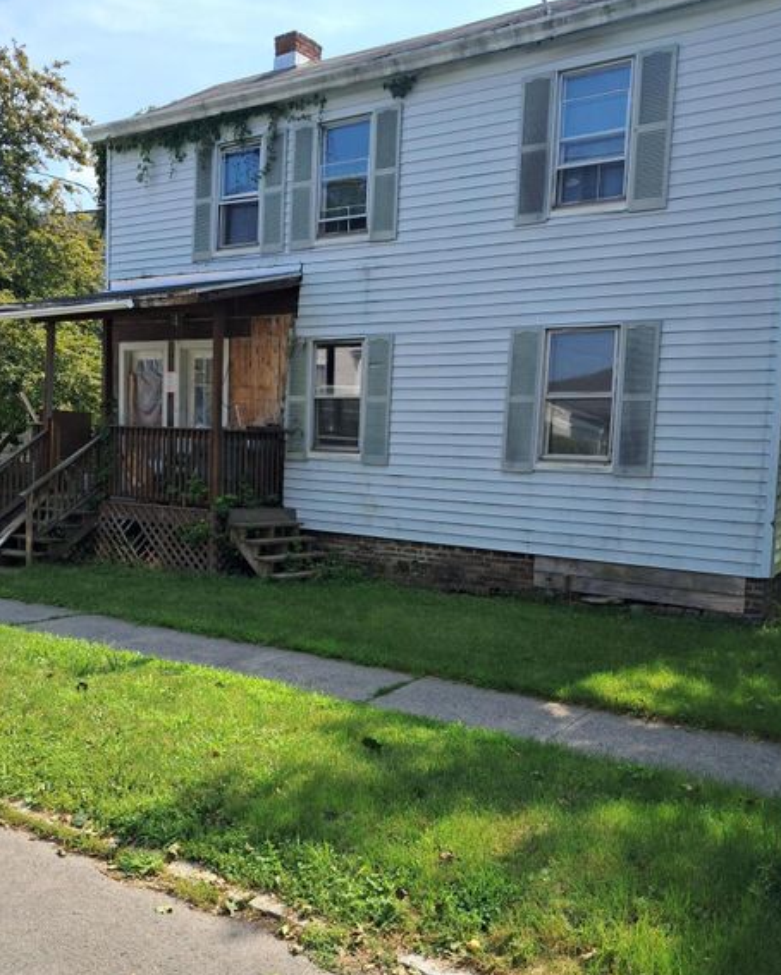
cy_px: 518
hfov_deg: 47.1
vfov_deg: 57.1
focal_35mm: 31
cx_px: 373
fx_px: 895
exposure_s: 1/382
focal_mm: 4
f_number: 1.8
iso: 50
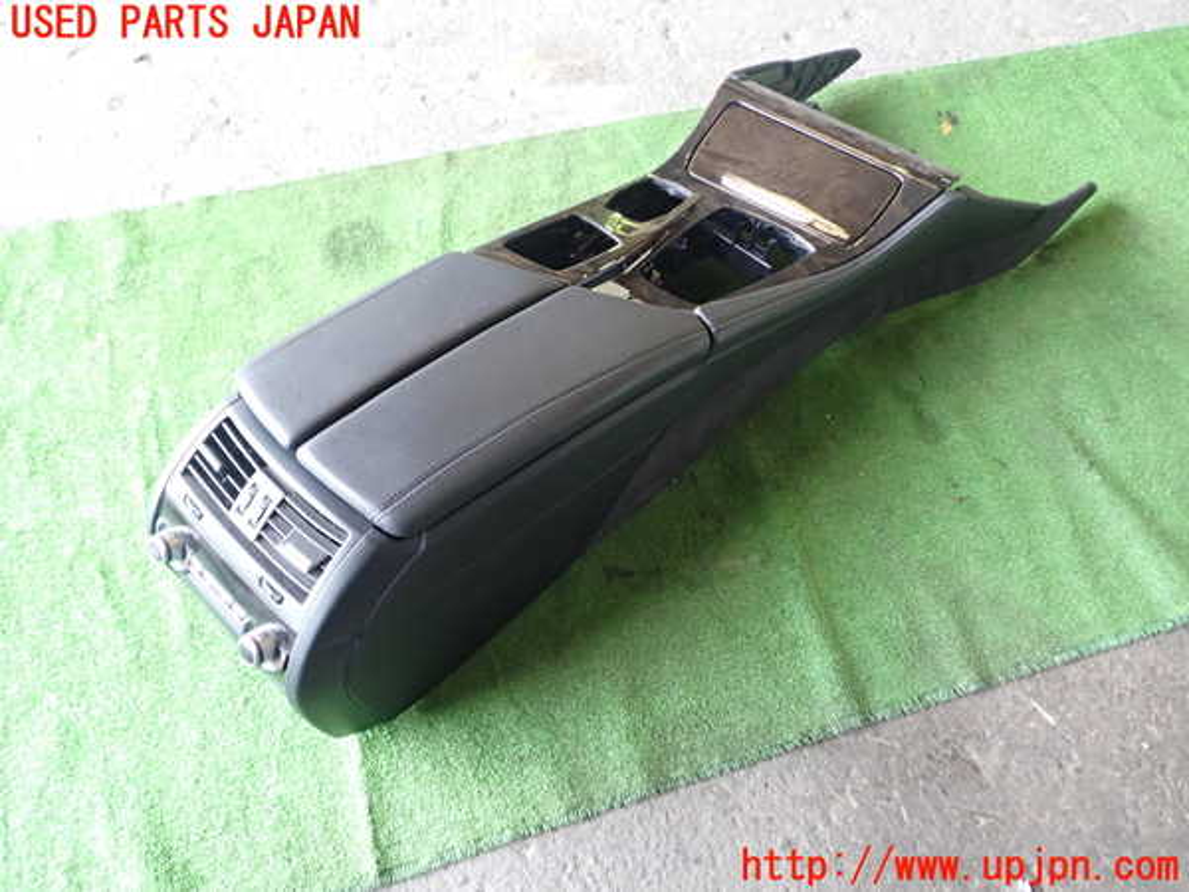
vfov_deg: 46.8
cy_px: 446
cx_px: 594
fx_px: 1030
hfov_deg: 60.0
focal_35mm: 30
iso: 200
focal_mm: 5.4
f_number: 2.3
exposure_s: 1/30
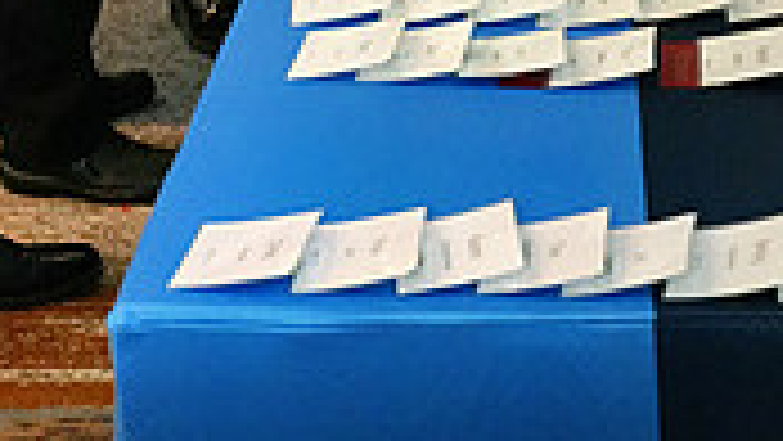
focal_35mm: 150
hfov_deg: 14.3
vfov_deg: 7.6
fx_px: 3123
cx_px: 346
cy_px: -562
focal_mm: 37
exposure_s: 1/80
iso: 5000
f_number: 8
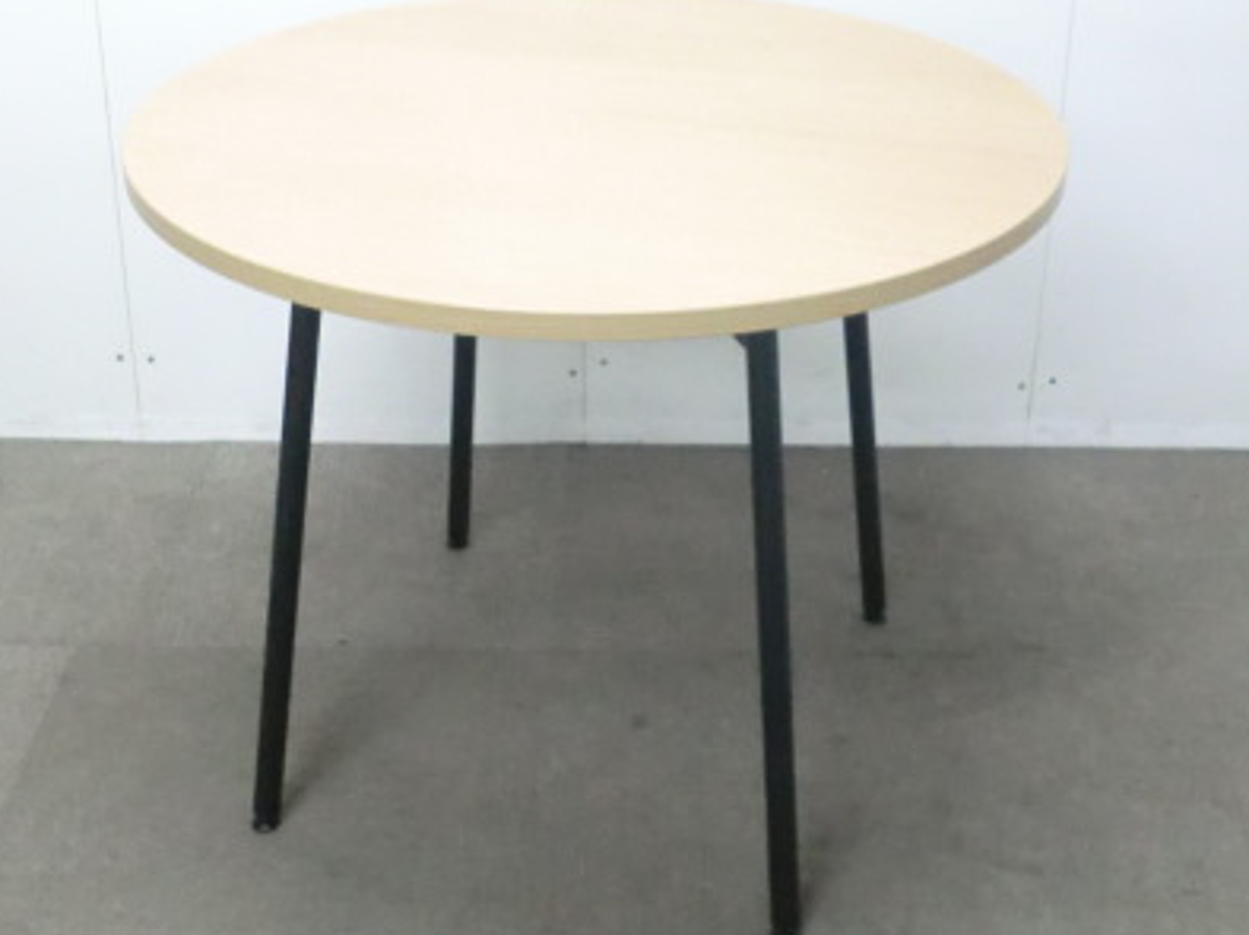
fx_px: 1875
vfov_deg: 27.6
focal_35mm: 52
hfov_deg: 36.8
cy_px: 216
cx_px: 637
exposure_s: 1/50
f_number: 3.5
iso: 800
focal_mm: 5.8
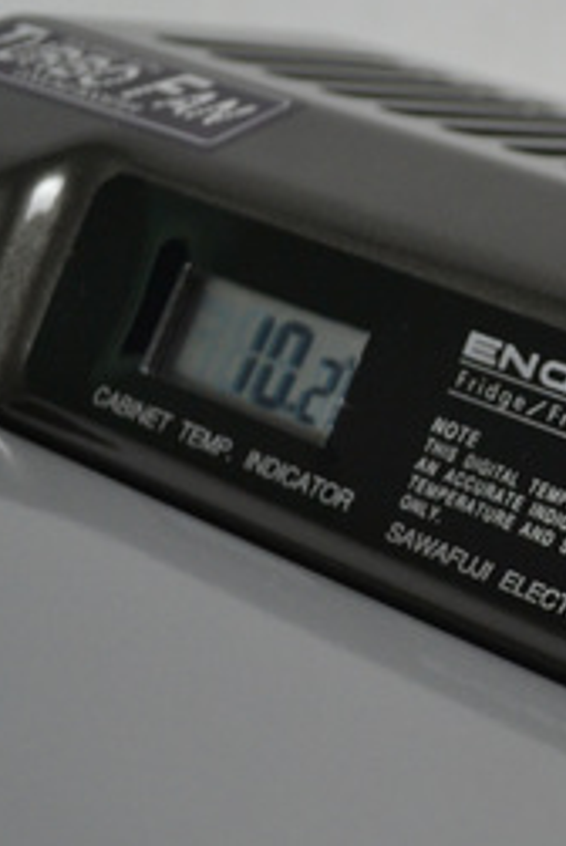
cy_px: 524
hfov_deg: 15.2
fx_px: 1975
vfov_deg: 24.1
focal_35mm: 84
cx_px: 812
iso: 640
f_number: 4
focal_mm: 22
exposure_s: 1/60
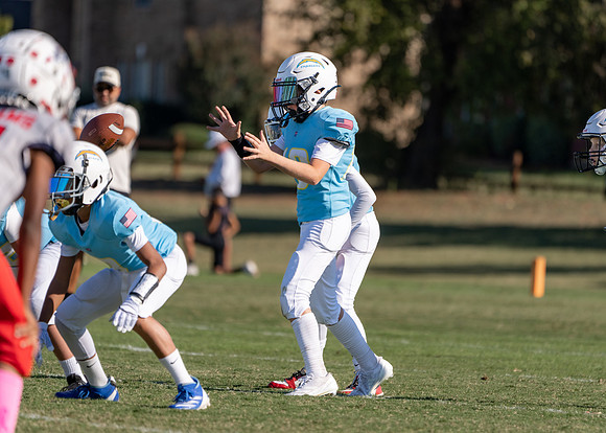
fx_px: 8605
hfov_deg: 4.0
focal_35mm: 500
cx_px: 321
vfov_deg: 2.9
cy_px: 202
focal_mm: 400
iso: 200
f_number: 5.6
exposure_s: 1/1250
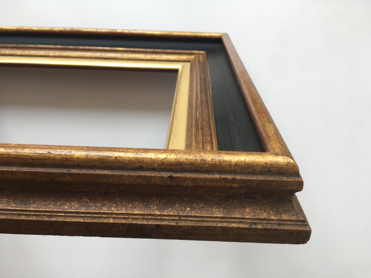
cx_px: 186
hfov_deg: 61.7
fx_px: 311
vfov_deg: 48.2
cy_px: 139
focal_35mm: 29
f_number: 2.2
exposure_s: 1/102
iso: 25
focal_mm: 4.15
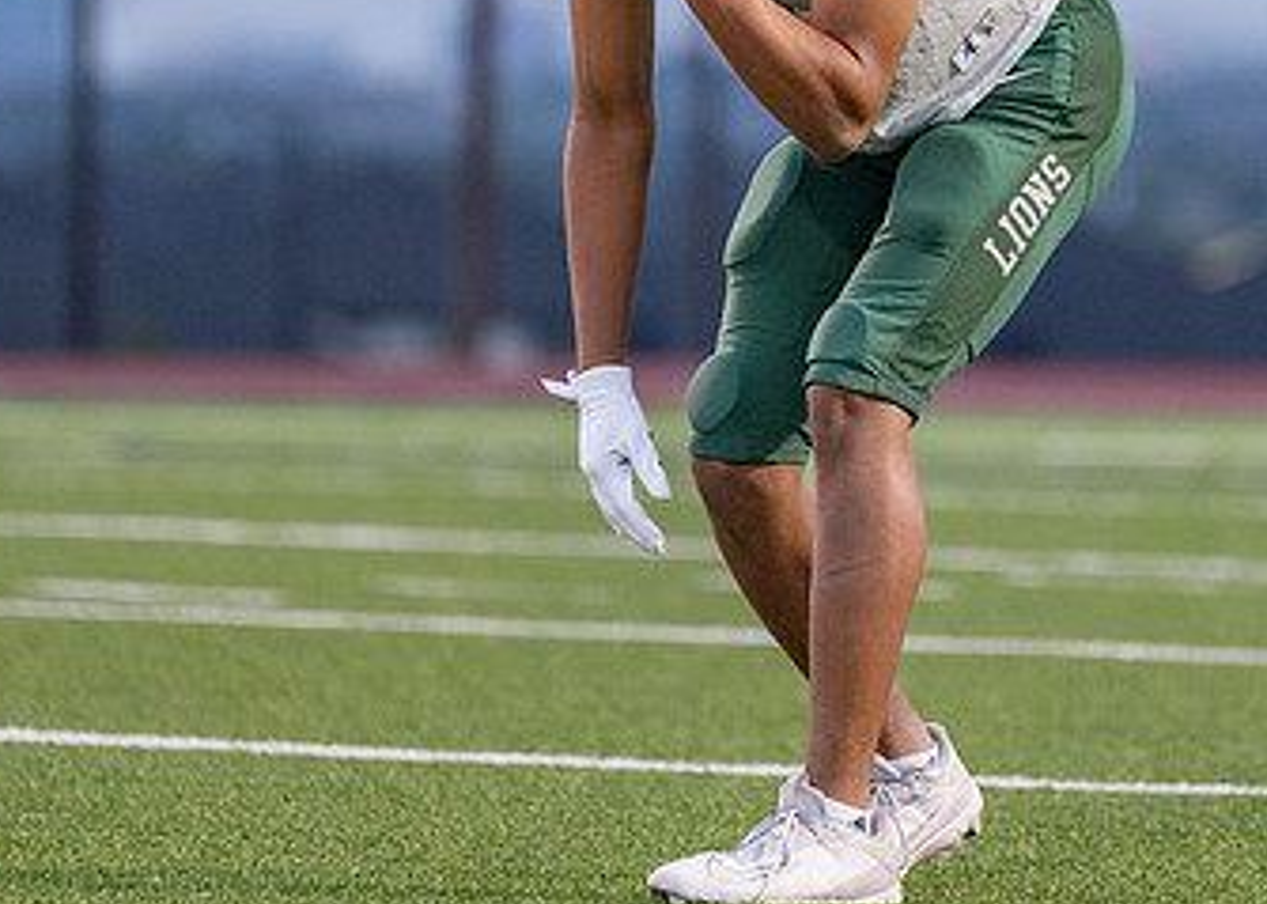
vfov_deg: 3.4
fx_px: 15359
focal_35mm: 427
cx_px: 839
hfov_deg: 4.7
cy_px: -8
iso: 2500
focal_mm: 173
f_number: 2.8
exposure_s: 1/1000
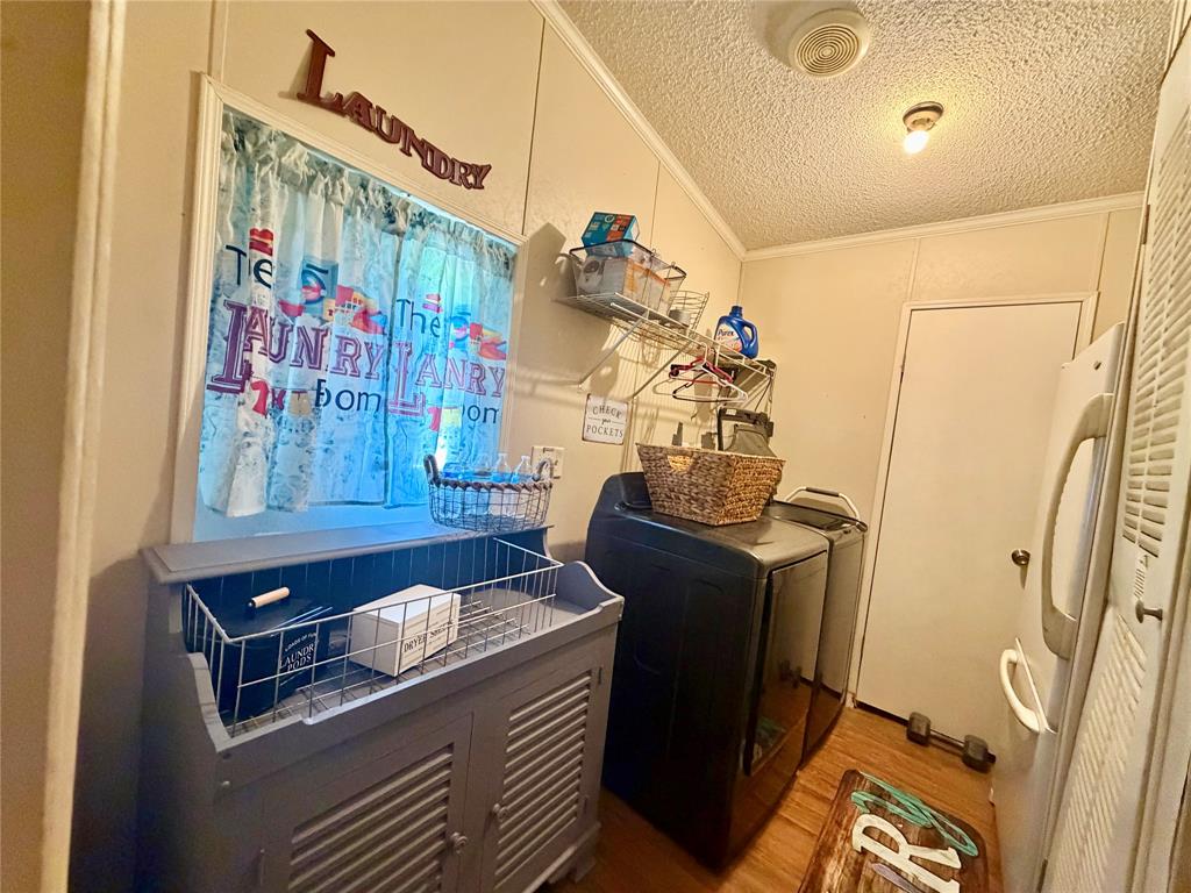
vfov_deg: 85.7
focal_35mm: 14
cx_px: 596
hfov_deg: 102.1
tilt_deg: -2.2
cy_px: 446
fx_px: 482
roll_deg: -5.9
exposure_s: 1/60
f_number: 2.2
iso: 640
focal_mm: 2.22
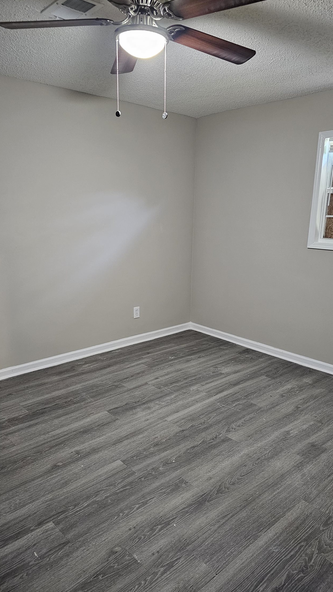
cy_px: 304
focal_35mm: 26
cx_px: 168
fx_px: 408
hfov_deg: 44.4
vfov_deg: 71.9
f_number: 1.7
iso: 640
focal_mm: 6.3
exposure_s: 1/40
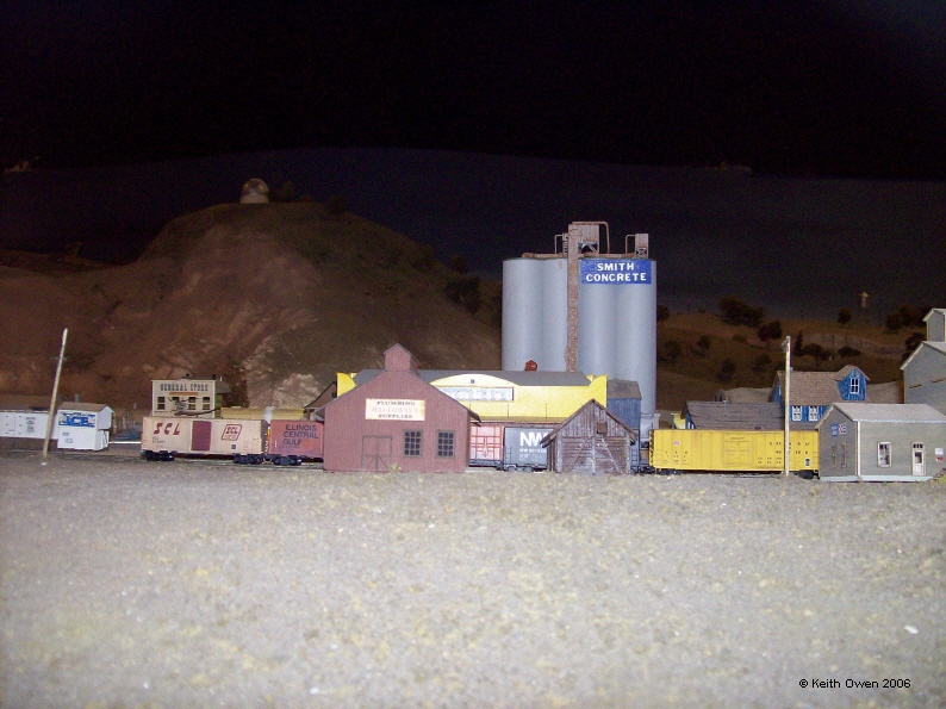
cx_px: 473
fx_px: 984
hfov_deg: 51.4
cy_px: 354
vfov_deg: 39.6
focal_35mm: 36
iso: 140
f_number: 2.7
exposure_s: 1/64
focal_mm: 6
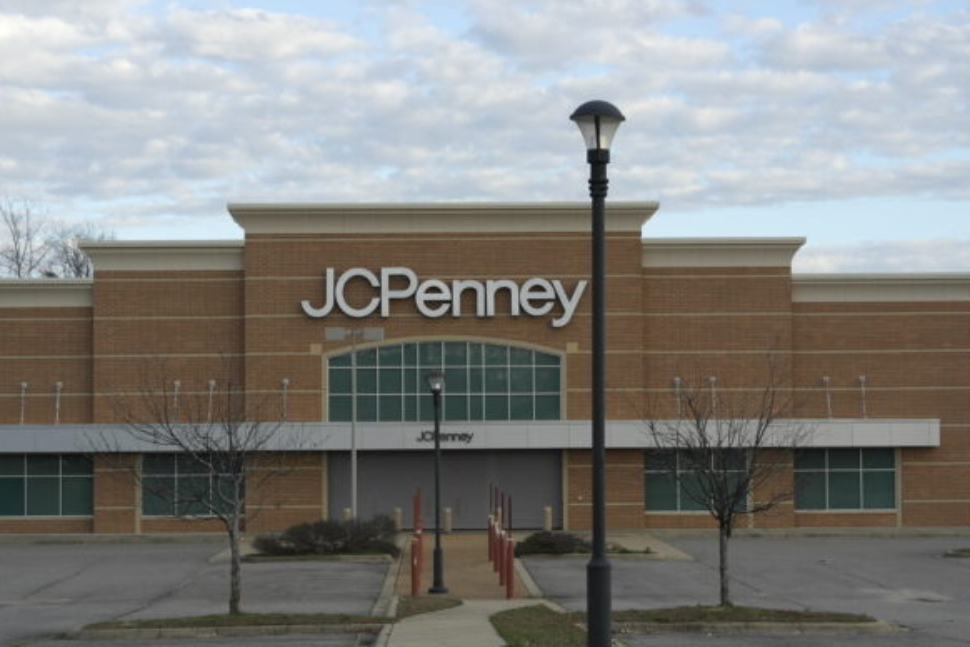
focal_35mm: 91
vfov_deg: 15.0
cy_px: 382
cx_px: 460
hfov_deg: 22.4
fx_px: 2452
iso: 100
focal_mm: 45
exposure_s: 1/160
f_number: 5
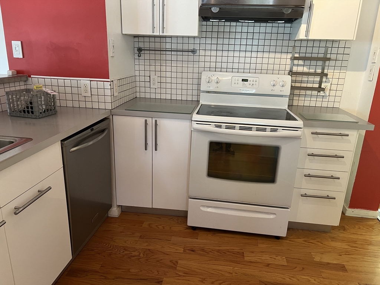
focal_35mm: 26
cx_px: 190
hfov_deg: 67.3
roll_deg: -2.7
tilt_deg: -17.3
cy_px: 142
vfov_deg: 53.1
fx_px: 285
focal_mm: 5.7
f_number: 1.5
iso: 200
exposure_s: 1/60
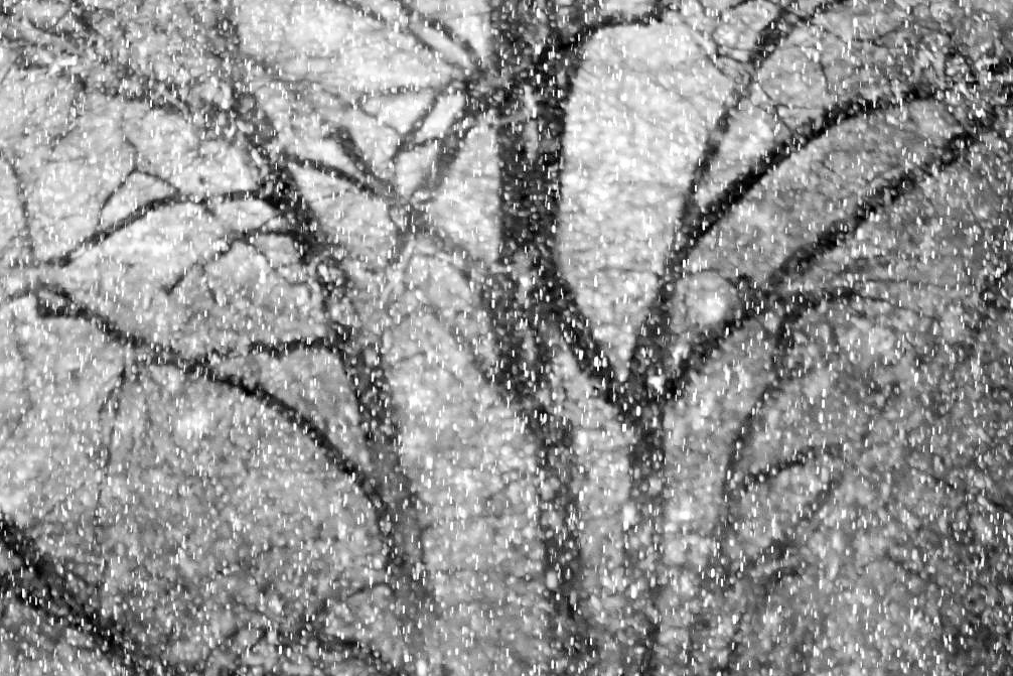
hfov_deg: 15.5
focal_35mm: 132
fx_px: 3715
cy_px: 497
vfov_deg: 10.4
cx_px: 516
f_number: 4
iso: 5000
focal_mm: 55
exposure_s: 1/500
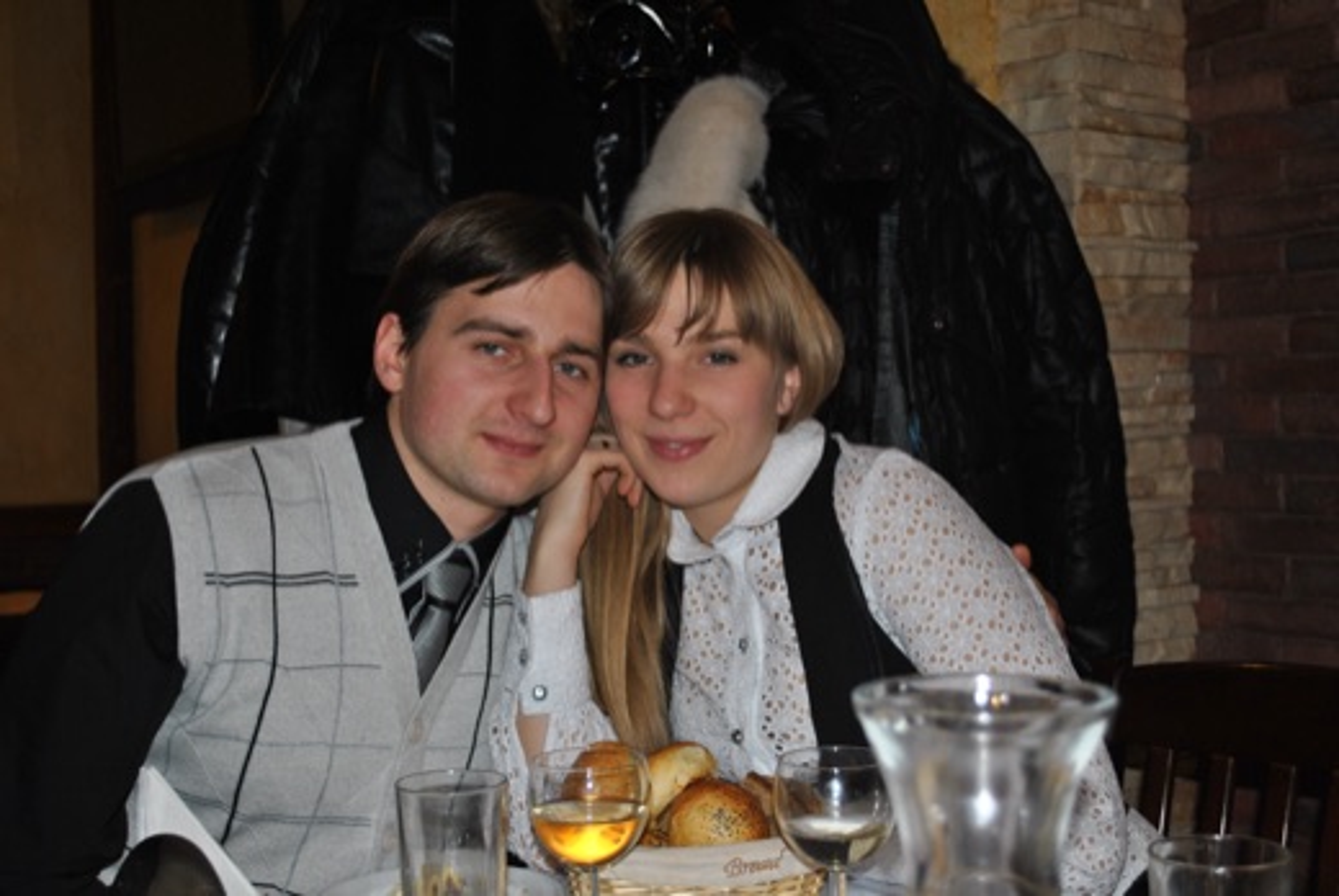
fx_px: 1787
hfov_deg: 41.1
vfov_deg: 28.1
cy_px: 448
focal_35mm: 48
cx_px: 670
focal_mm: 32
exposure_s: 1/60
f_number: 4.8
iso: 200
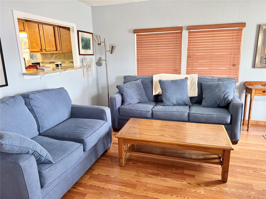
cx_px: 133
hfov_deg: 71.6
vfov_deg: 56.8
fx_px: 184
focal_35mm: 24
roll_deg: +1.3
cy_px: 100
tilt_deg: -14.7
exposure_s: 1/60
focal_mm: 6.76
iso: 400
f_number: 1.78
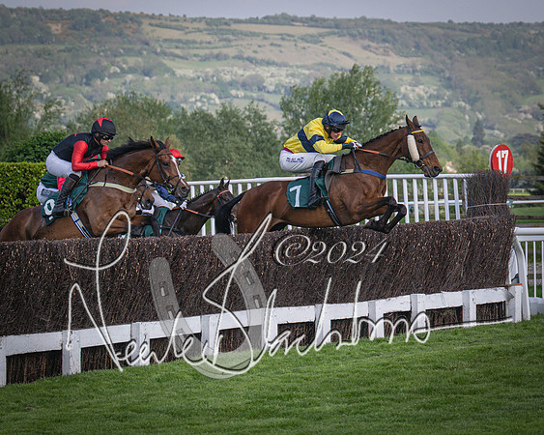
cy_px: 218
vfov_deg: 9.0
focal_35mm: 172
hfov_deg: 11.2
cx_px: 284
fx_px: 2770
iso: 400
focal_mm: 98
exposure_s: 1/2500
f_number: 4
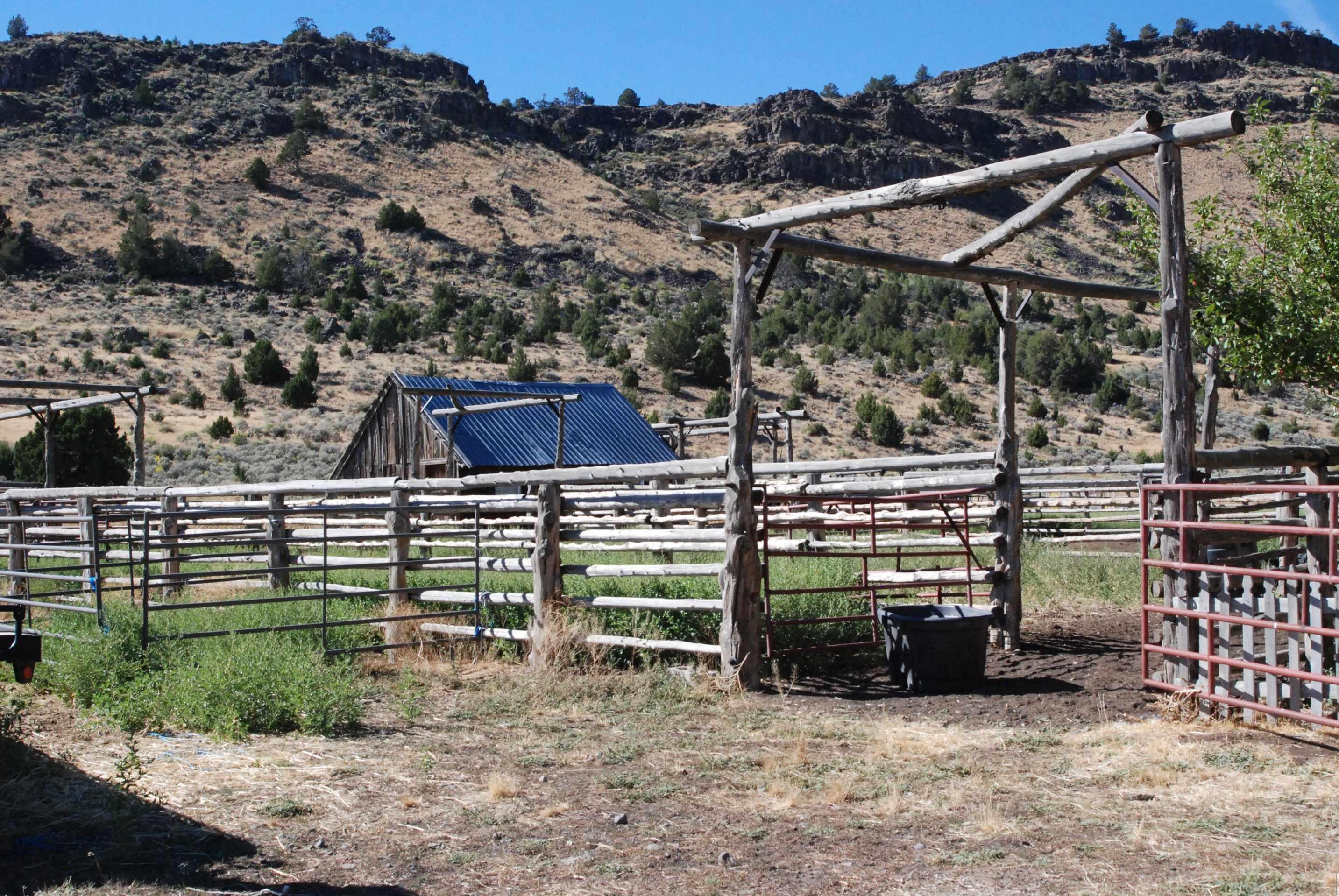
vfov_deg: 29.9
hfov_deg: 43.5
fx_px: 1676
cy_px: 418
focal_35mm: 45
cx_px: 710
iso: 1000
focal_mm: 28
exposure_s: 1/640
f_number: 13
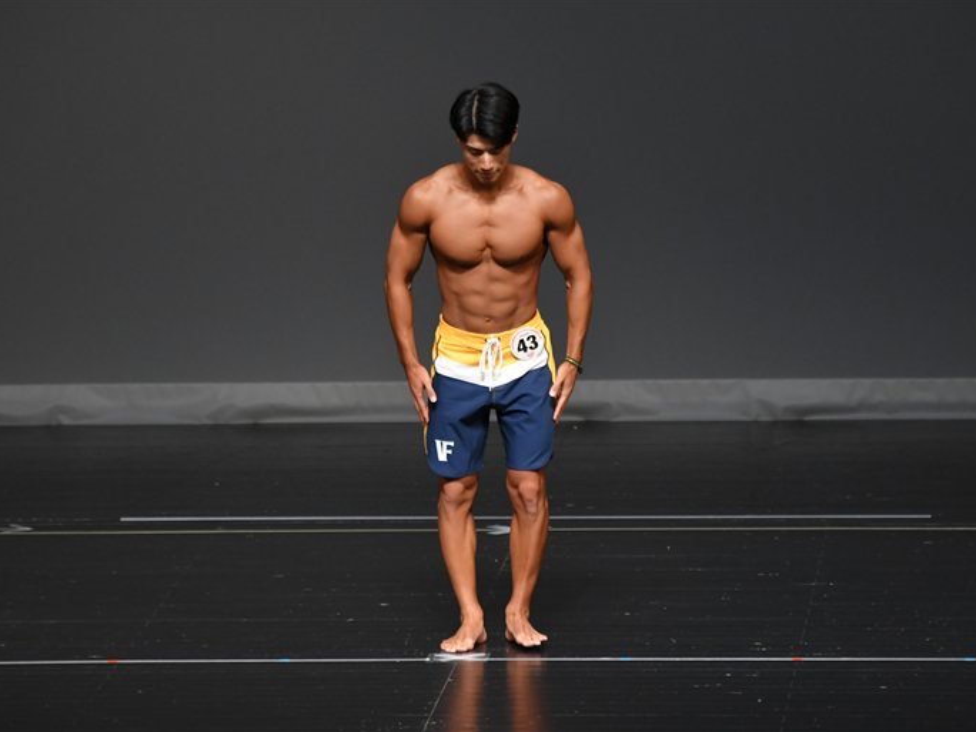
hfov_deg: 5.8
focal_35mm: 343
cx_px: 523
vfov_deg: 4.3
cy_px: 367
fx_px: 9671
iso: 2000
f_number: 5.6
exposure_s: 1/400
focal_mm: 210
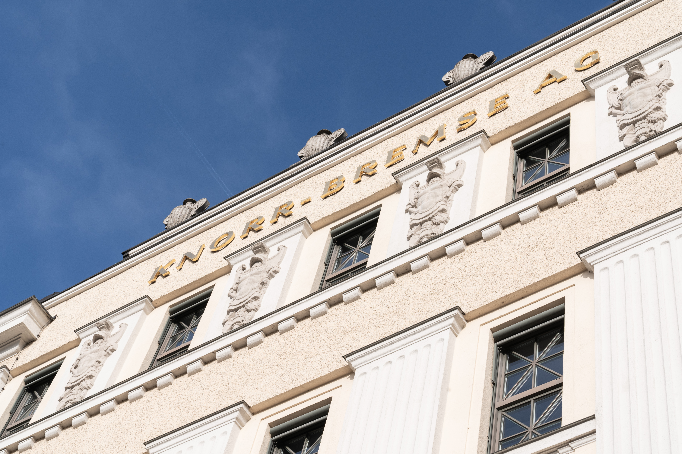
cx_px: 341
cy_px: 227
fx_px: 1326
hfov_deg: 28.8
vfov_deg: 19.5
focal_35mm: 70
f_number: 13
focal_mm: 70
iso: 250
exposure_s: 1/200
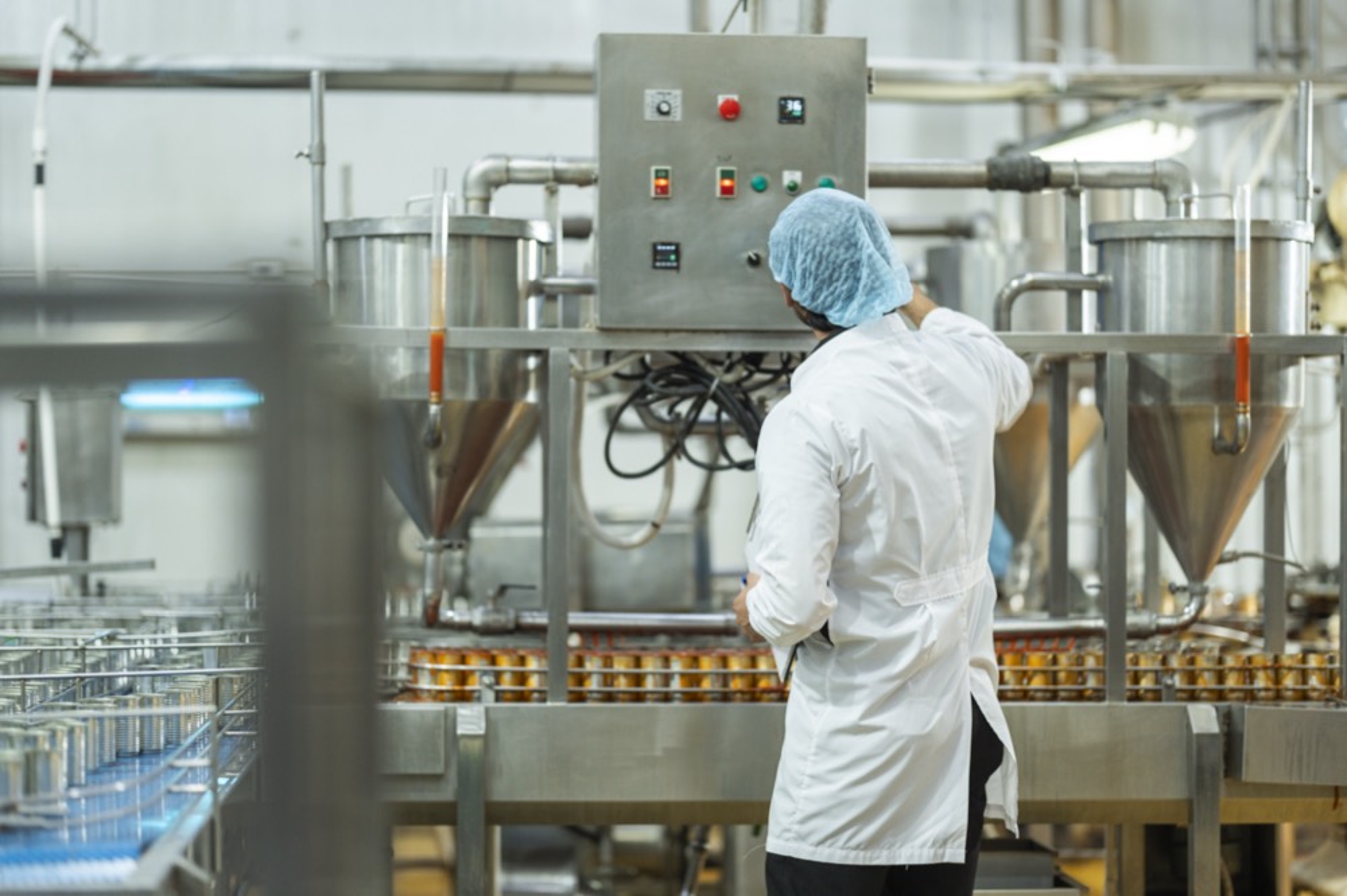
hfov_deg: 23.9
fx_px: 3179
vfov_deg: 16.1
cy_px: 448
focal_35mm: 85
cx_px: 674
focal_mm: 85
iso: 400
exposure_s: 1/250
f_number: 1.4
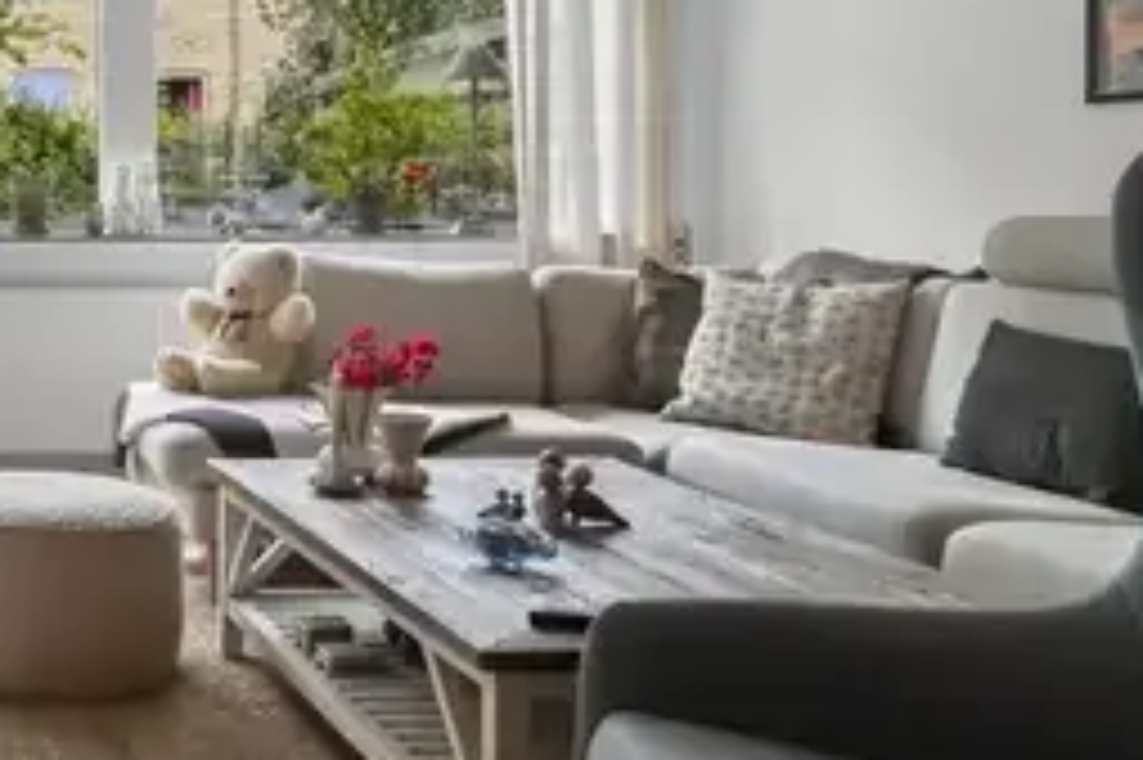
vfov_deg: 25.7
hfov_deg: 32.4
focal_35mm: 52
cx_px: -189
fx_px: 1650
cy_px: 216
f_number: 8
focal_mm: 22
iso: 400
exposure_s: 1/20
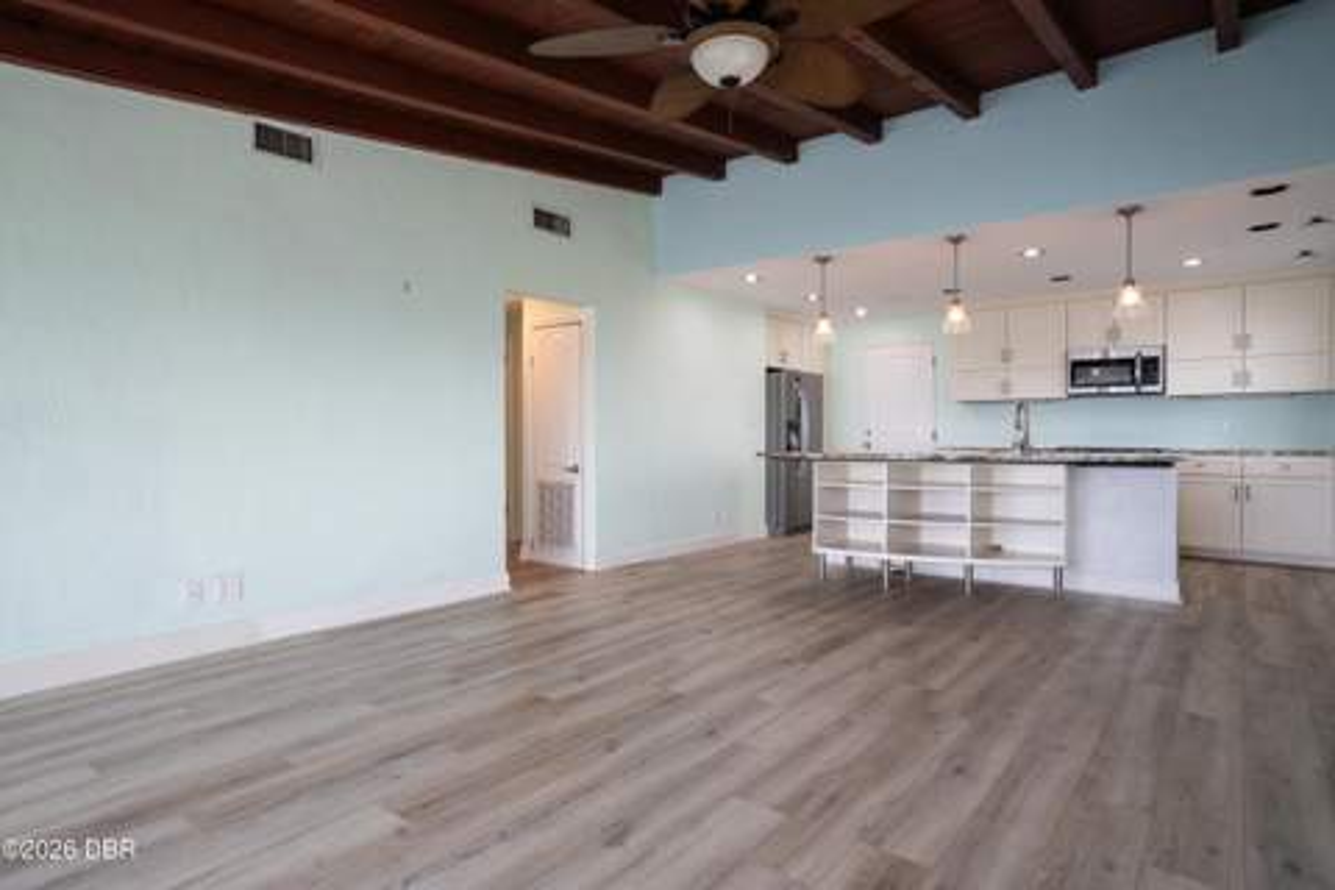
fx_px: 705
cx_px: 668
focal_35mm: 19
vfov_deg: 64.6
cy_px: 445
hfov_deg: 86.9
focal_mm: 19
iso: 320
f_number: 8
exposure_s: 1/15
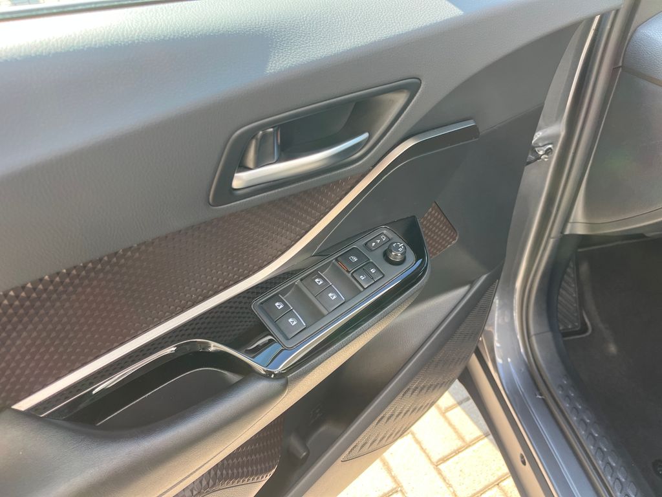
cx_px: 331
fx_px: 497
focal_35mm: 26
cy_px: 248
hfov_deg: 67.3
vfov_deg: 53.1
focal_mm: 5.1
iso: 50
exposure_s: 1/153
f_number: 1.6
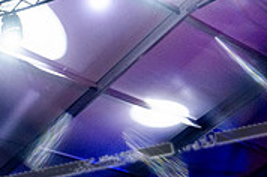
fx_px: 629
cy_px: 216
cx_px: -93
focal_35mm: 85
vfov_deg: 15.4
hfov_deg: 21.4
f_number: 2.8
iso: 3200
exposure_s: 1/1250
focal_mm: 24
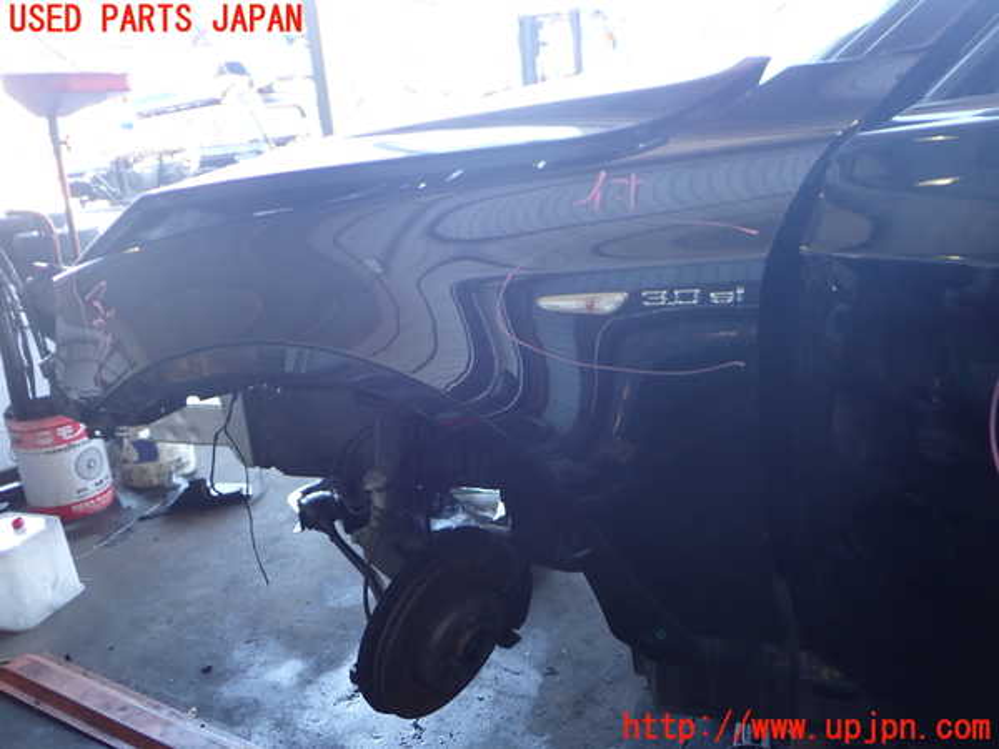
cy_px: 374
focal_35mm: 30
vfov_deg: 46.8
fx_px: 866
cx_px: 500
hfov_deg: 60.0
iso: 200
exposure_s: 1/60
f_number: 2.3
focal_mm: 5.4
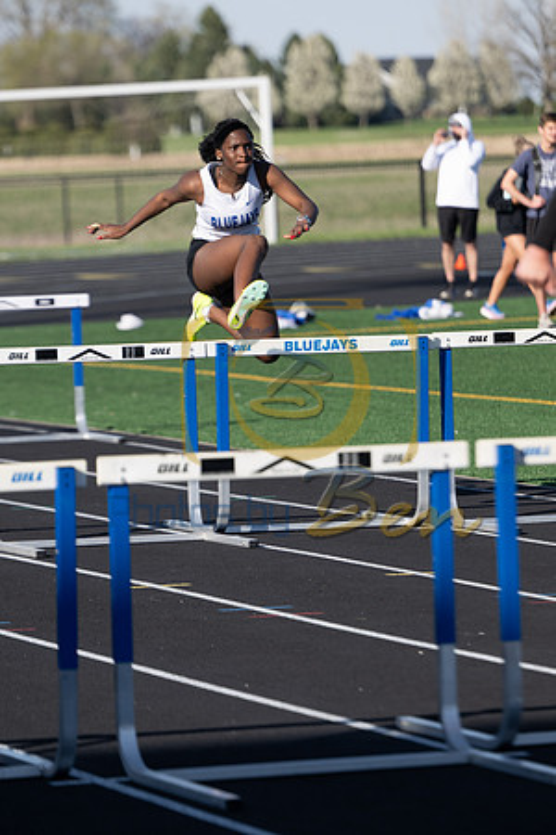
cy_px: 418
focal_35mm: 225
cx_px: 278
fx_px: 5212
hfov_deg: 6.1
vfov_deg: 9.1
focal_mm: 150
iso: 100
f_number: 3.2
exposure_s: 1/1250
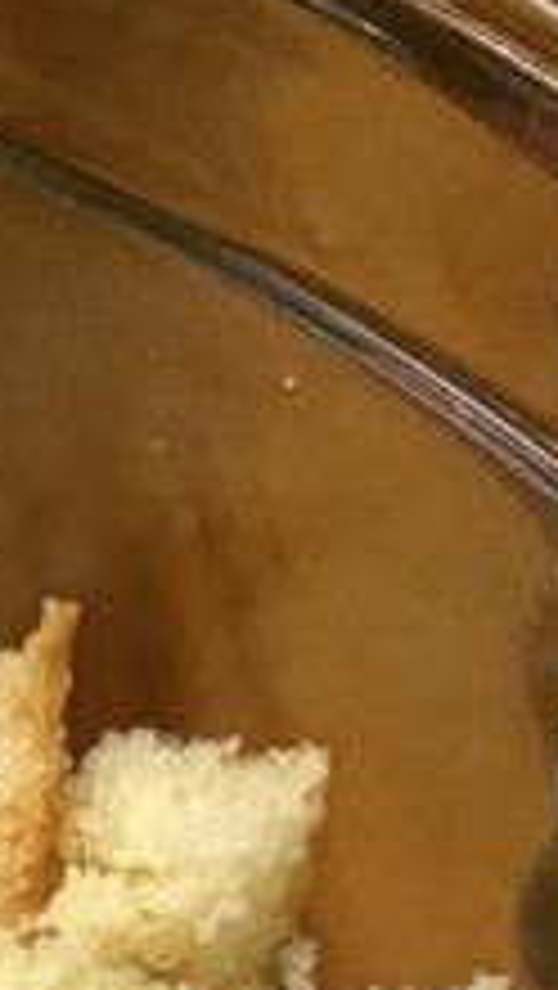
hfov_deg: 8.3
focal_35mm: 132
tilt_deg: -74.1
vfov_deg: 12.9
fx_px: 3467
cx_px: -896
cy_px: 2282
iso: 100
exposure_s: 1/60
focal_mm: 4.2
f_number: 1.6
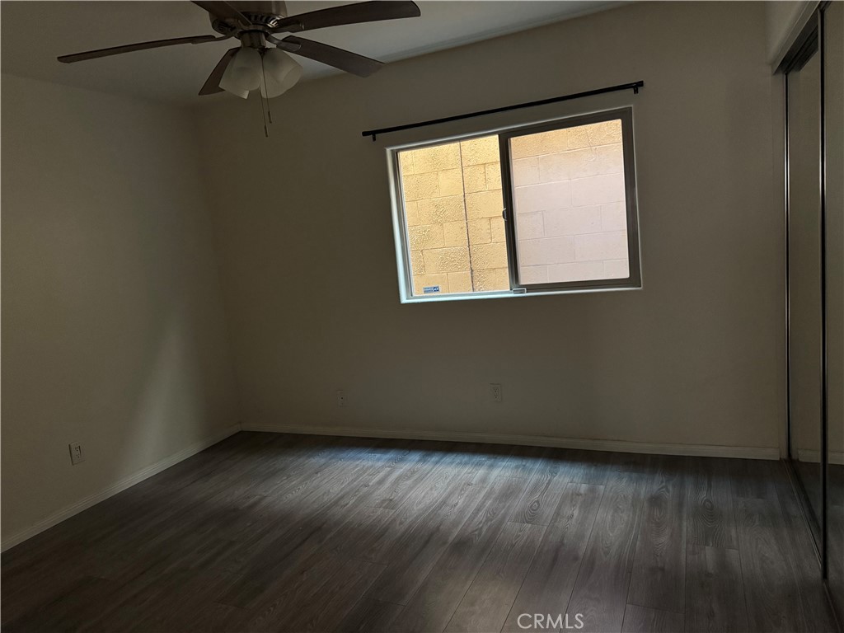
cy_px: 316
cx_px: 422
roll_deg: +5.9
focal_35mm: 24
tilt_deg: -7.9
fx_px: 585
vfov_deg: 56.8
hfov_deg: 71.6
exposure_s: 1/51
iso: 800
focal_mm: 6.76
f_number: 1.78
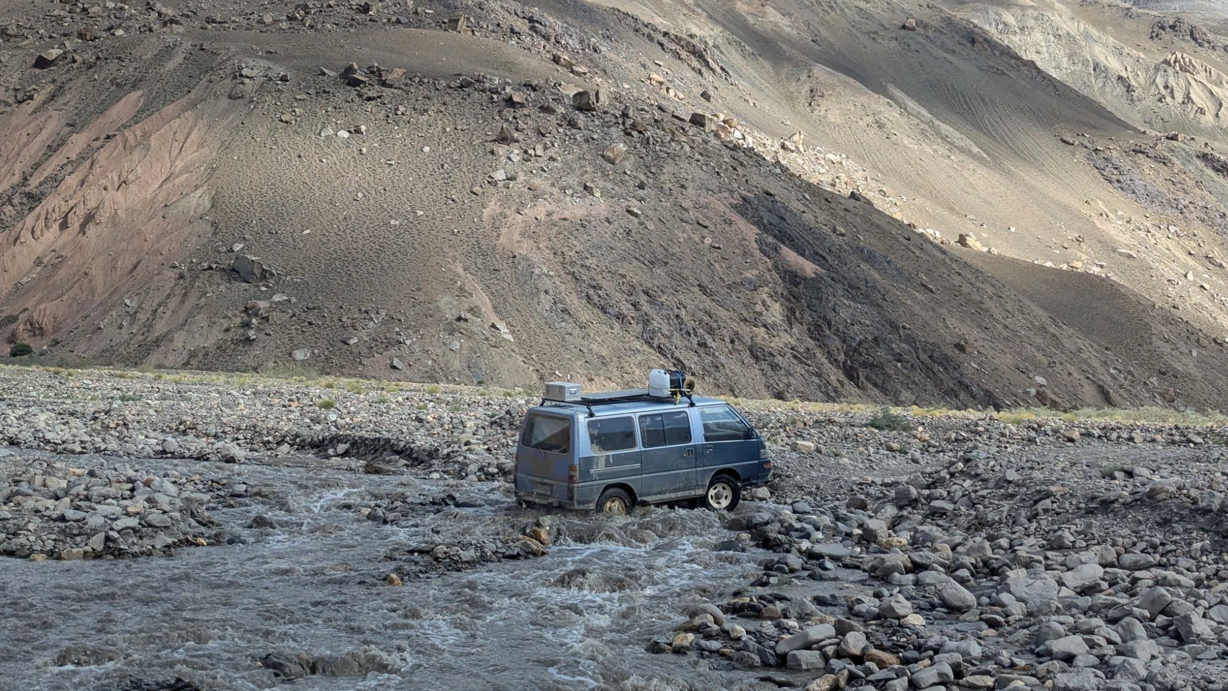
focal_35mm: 53
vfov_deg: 22.6
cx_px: 620
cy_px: 295
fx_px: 1726
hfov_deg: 39.2
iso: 39
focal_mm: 6.81
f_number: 1.85
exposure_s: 1/1250
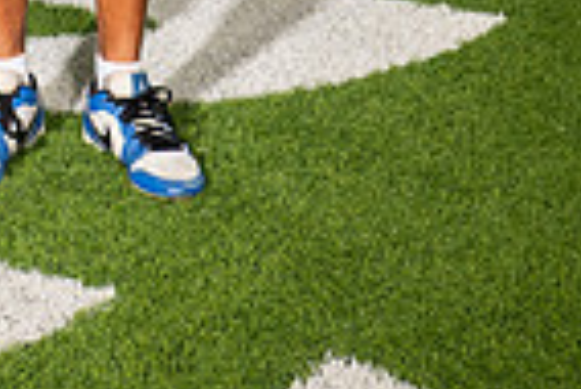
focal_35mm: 165
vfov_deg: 7.8
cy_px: -508
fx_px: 2666
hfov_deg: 12.4
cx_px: 65
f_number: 7.1
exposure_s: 1/320
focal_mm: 52
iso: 800
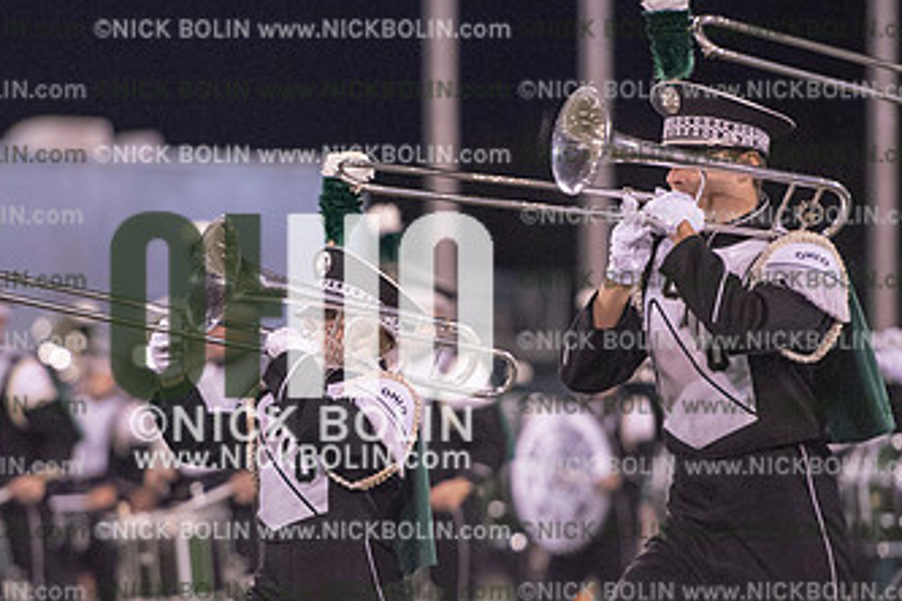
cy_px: 342
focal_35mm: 348
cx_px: 301
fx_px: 8719
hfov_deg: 5.9
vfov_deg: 4.0
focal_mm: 200
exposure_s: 1/1250
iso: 5000
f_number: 3.2
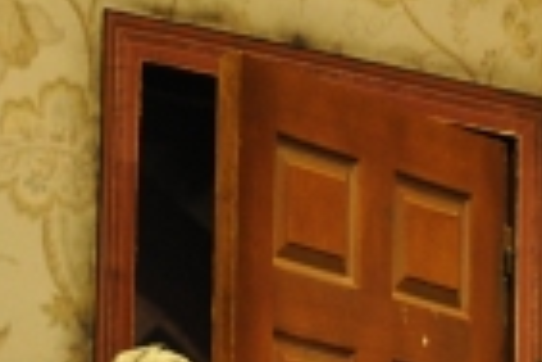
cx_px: 148
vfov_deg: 4.8
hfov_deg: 7.2
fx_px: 4290
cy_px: 454
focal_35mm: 285
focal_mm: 70
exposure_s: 1/250
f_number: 4
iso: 6400
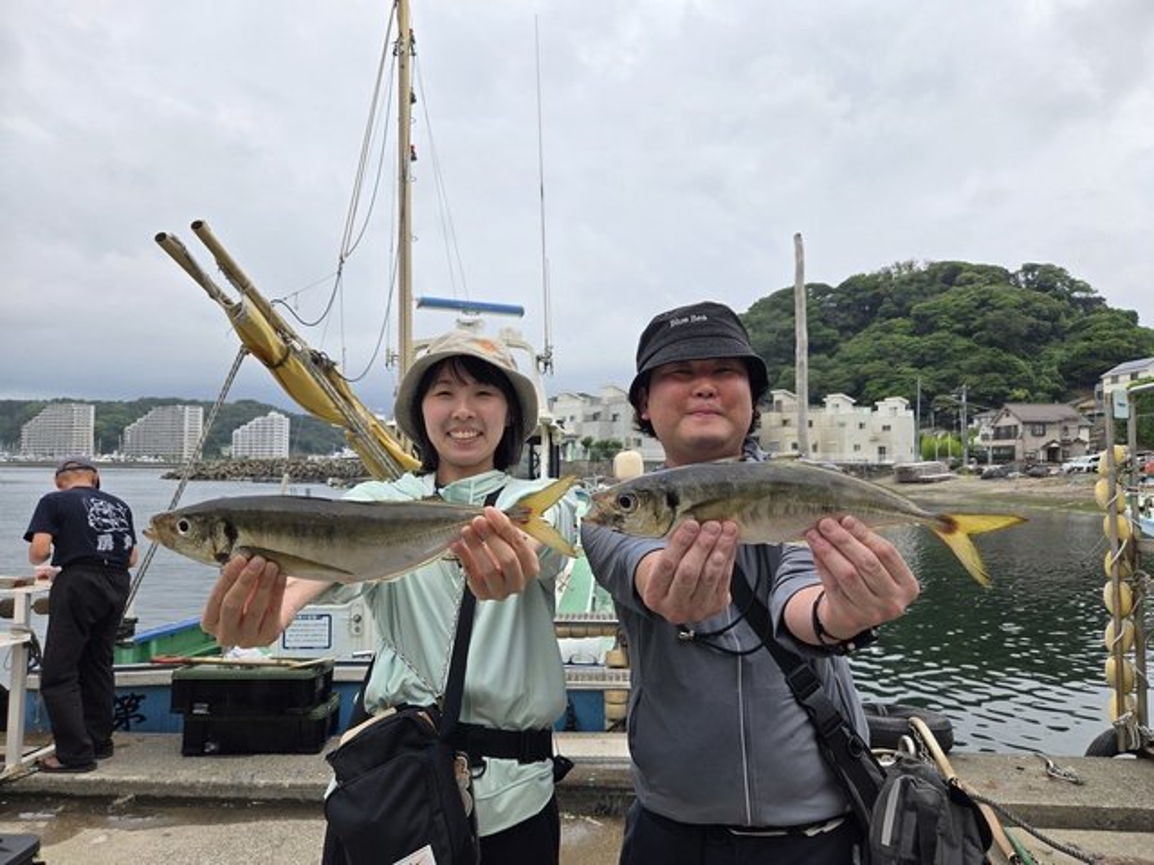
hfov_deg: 73.9
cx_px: 577
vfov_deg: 58.9
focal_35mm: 23
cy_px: 432
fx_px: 767
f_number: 1.8
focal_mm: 5.4
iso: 25
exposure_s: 1/1255
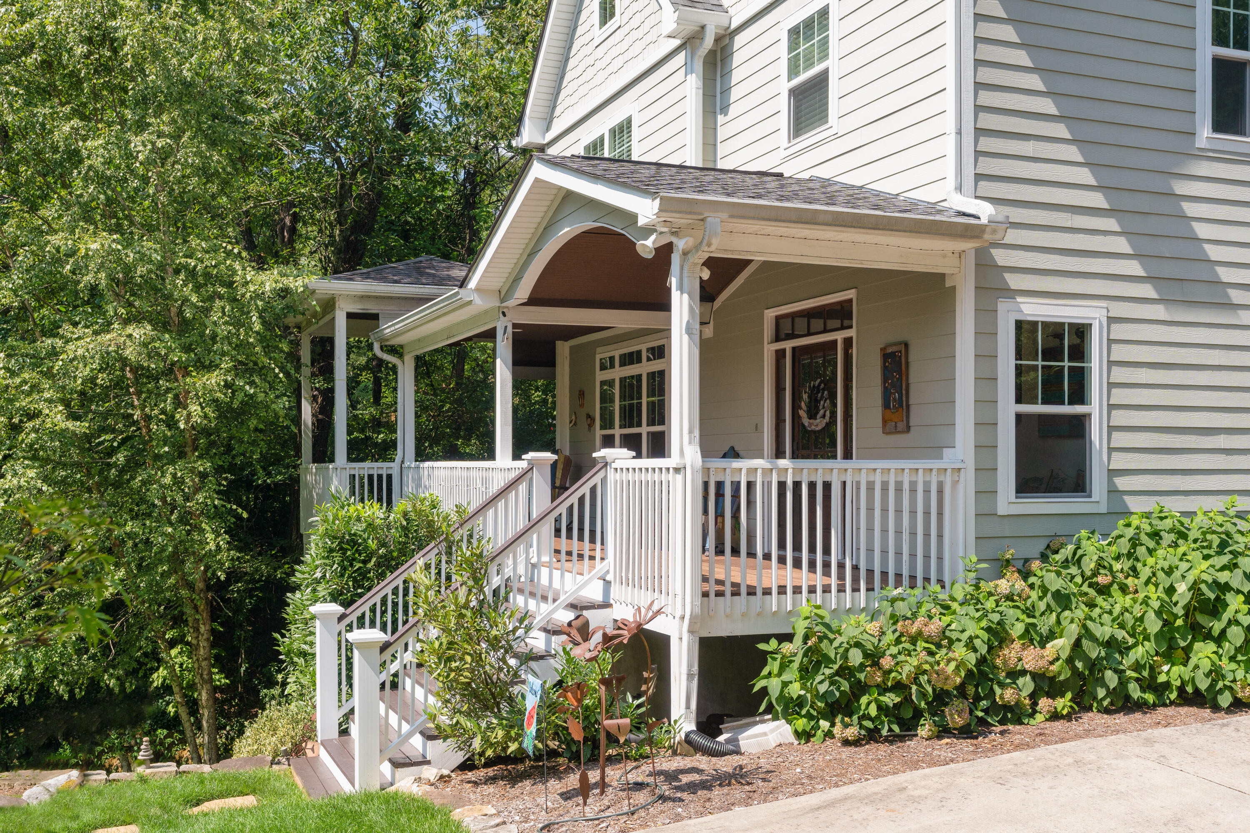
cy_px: 416
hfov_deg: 54.4
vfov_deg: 37.9
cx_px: 625
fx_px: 1215
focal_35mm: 35
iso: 320
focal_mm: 35
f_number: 7.1
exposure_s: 1/640
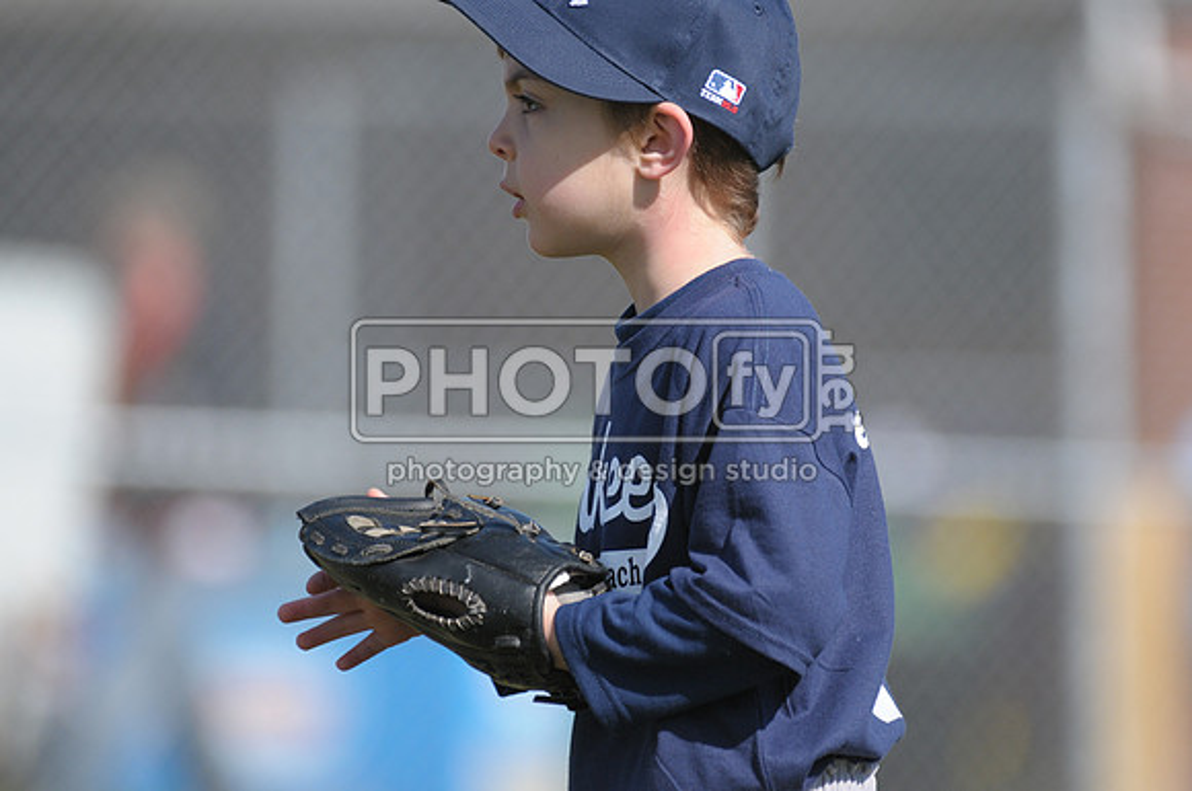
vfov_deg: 3.0
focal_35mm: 450
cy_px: 396
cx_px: 596
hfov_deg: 4.6
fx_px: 14879
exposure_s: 1/2500
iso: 400
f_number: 4
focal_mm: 300
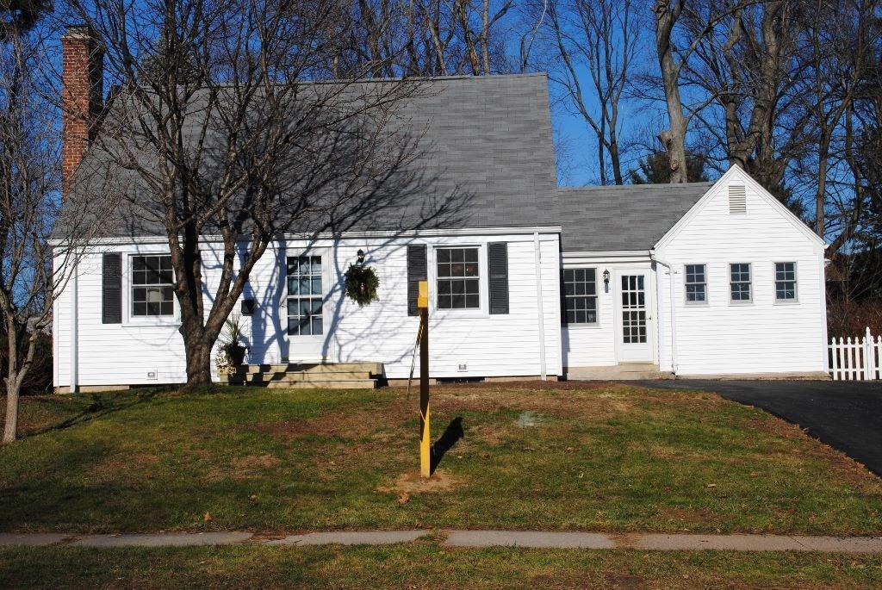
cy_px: 295
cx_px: 441
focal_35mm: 51
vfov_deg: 26.5
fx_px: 1251
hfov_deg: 38.8
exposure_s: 1/400
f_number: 10
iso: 100
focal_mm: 34
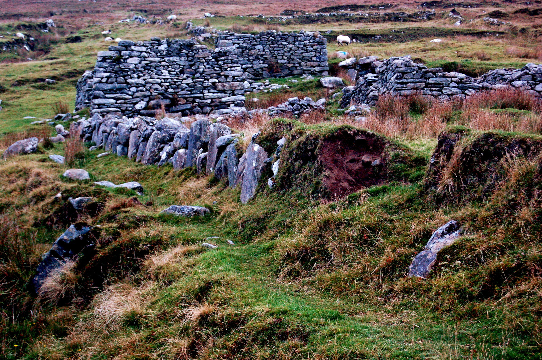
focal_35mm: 82
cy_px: 180
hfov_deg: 24.6
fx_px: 1241
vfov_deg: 16.5
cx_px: 271
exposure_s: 1/250
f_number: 8
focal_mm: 55
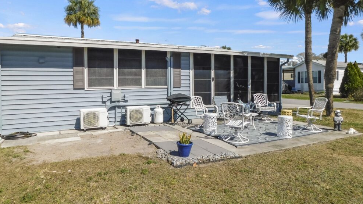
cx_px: 179
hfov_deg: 71.9
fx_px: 250
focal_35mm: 26
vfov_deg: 43.9
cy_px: 72
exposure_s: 1/500
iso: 125
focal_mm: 4
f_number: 6
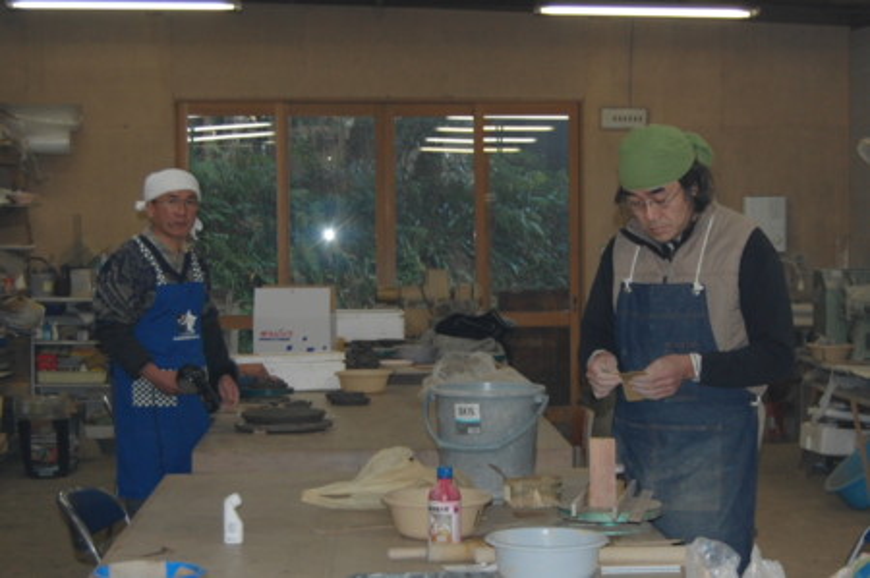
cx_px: 435
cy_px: 289
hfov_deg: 41.2
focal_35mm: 48
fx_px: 1159
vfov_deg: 28.0
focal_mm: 32
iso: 400
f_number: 4.5
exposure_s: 1/60
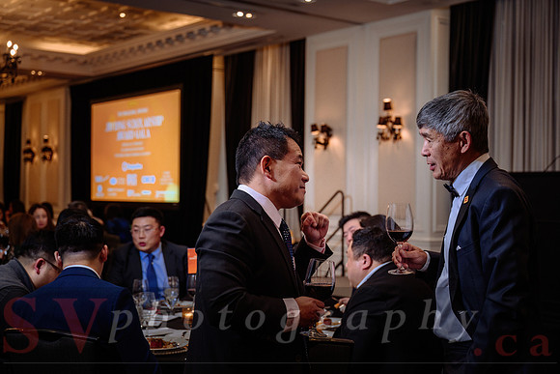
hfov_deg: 38.9
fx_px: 793
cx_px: 280
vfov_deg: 26.5
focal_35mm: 51
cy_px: 187
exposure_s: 1/100
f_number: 3.5
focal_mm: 51
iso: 1000
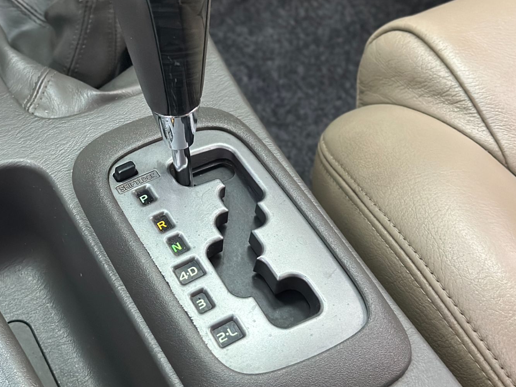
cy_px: 112
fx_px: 1029
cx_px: 155
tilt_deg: -50.1
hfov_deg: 27.9
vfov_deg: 21.2
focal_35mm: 69
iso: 640
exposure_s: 1/40
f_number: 1.78
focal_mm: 6.86
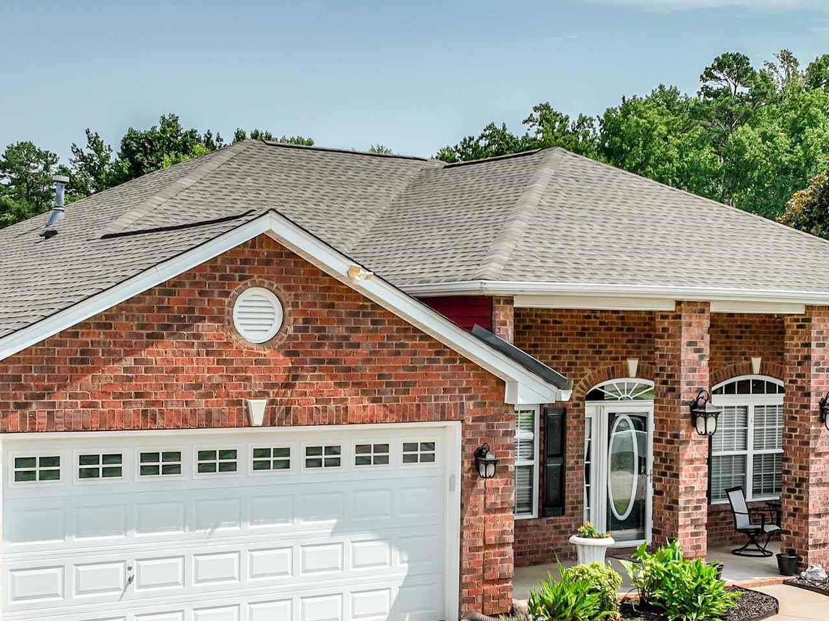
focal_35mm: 58
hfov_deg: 33.1
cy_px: 391
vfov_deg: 25.1
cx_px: 505
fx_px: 1388
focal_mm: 12.29
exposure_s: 1/2000
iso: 100
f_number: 2.8
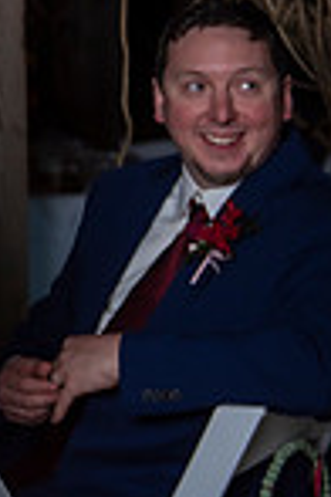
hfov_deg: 6.4
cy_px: 69
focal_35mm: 197
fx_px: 2717
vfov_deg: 10.4
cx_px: -621
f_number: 2.8
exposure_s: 1/160
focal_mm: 50
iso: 100
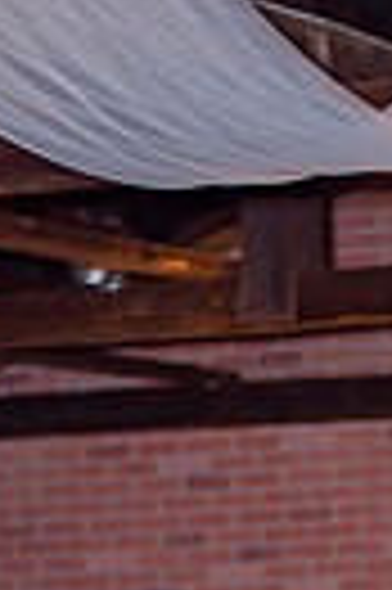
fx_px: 4225
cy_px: 959
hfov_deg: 5.3
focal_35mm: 258
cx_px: 545
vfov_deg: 7.8
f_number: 1.8
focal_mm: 50
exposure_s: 1/200
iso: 200
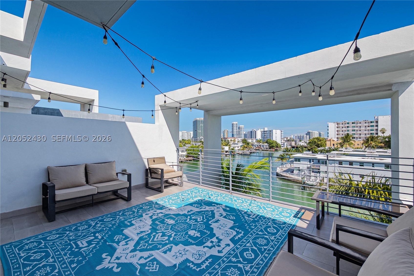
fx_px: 161
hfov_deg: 104.2
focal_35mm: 14
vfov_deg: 81.2
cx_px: 207
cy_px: 138
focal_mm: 7
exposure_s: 1/400
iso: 100
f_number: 5.6
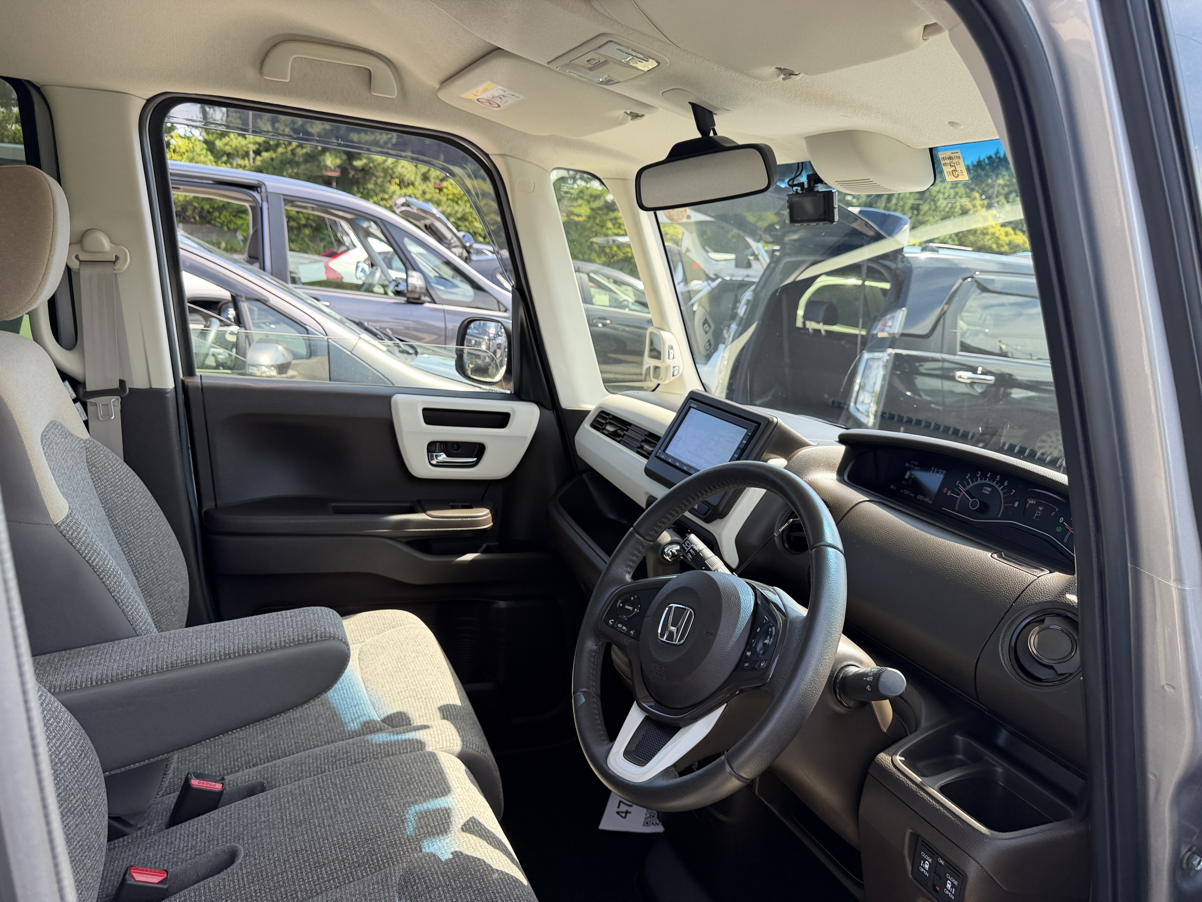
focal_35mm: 24
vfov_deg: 56.8
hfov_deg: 71.6
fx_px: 833
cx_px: 601
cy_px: 451
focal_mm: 6.76
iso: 100
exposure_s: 1/393
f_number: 1.78
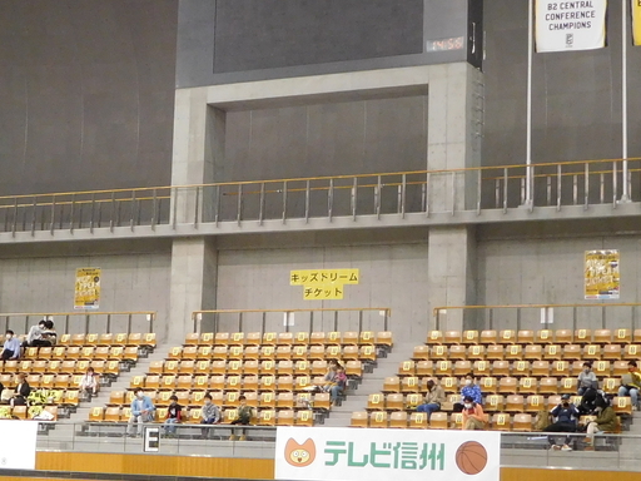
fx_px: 1518
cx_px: 235
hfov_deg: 23.8
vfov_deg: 18.0
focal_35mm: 82
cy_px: 233
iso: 400
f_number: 3.8
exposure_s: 1/30
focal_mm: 6.2
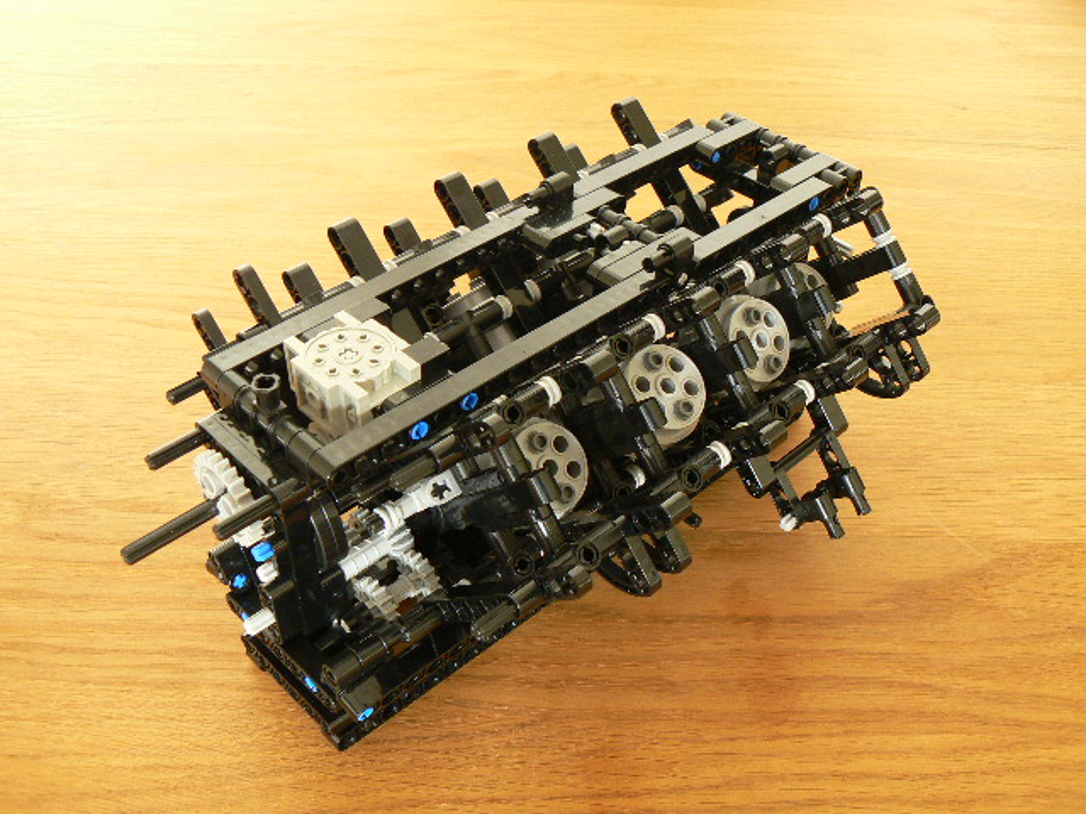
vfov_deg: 39.7
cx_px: 543
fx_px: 1129
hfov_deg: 51.4
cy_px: 407
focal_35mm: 36
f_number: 3.2
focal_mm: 6
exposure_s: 2
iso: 100
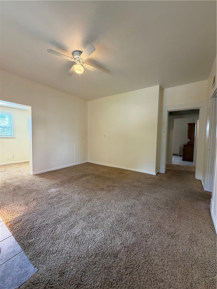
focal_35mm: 14
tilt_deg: -4.3
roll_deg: -0.6
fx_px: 117
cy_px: 144
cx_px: 108
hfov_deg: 85.7
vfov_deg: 102.1
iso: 320
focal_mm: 2.22
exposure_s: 1/120
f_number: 2.2
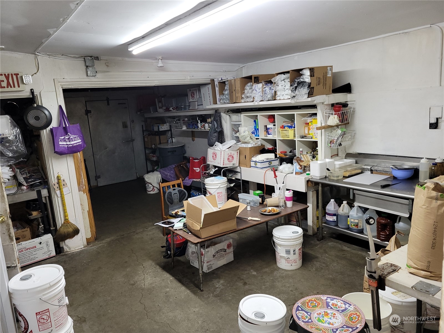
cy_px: 166
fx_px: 333
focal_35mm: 26
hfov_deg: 67.3
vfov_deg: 53.1
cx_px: 222
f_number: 1.8
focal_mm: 5.4
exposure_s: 1/24
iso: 100
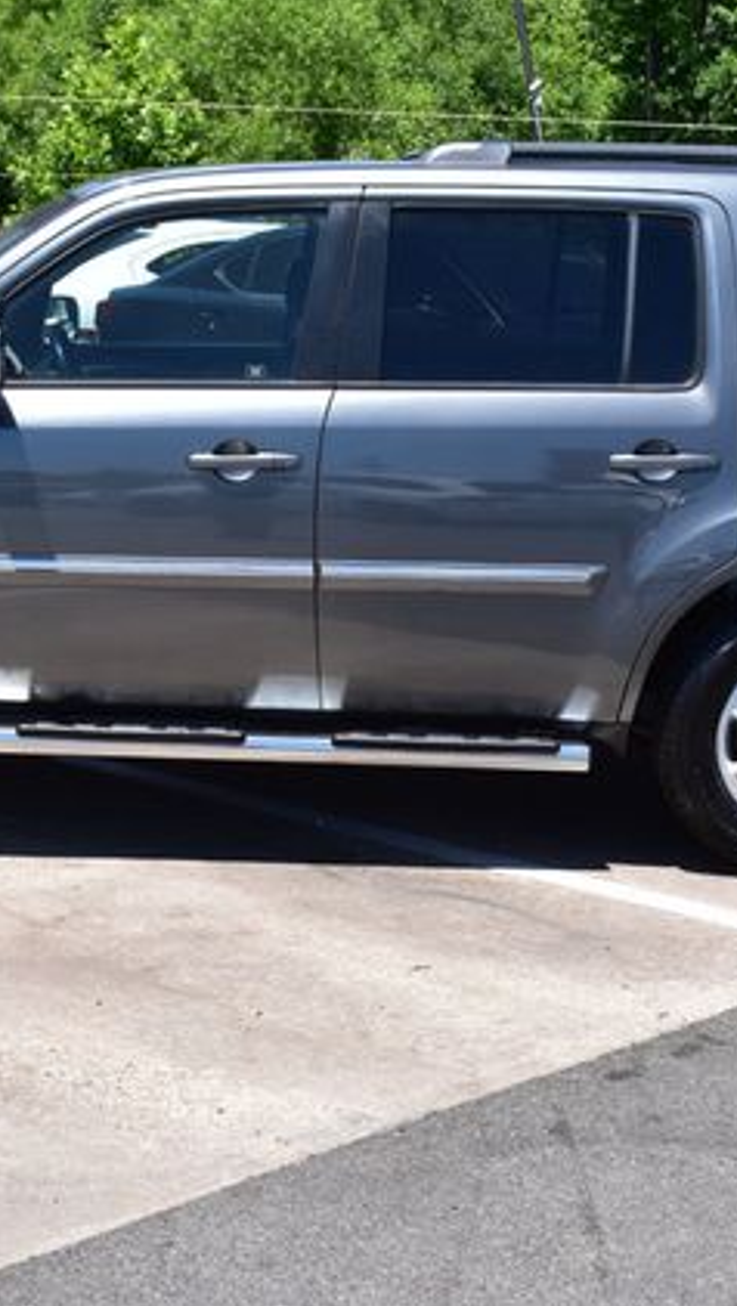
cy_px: 650
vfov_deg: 28.7
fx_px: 2559
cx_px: 263
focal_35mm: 74
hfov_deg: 16.4
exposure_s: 1/500
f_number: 11
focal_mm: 31
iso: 400
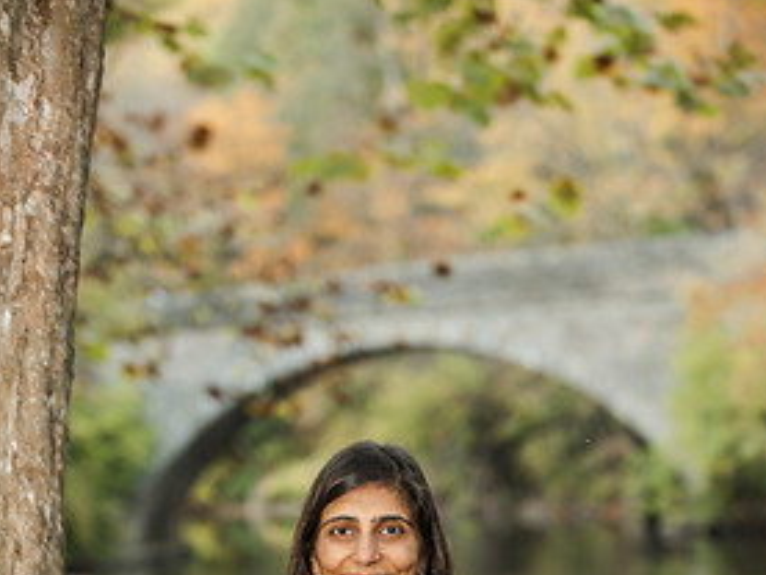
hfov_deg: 12.9
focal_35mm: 153
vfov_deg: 9.6
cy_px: 589
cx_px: 382
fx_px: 3387
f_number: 4
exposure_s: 1/125
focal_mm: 98
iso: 1000
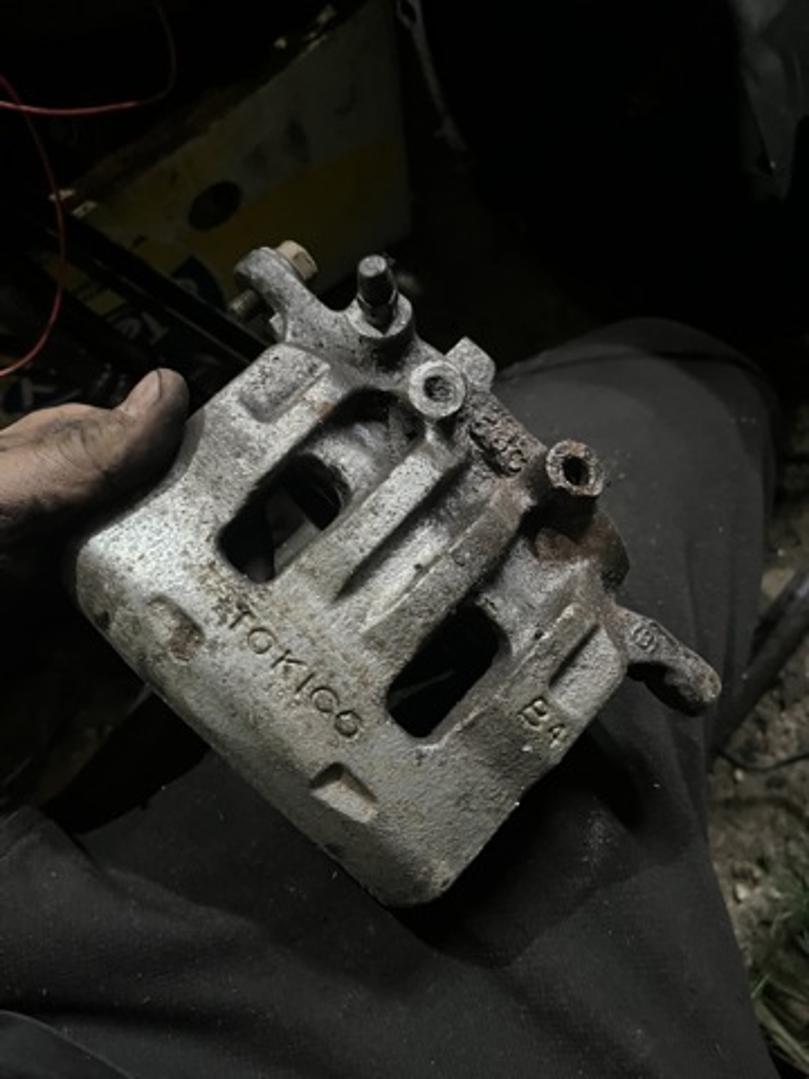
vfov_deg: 67.3
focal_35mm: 26
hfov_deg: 53.1
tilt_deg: -74.3
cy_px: 540
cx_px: 404
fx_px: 810
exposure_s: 1/25
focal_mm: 5.1
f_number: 1.6
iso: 800
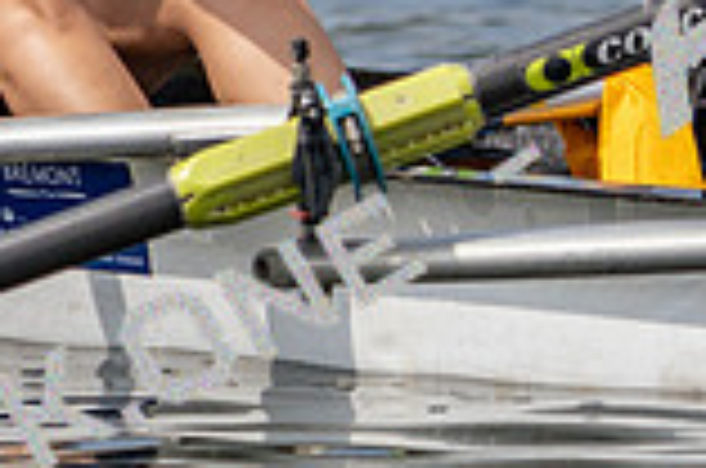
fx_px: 14502
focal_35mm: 741
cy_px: -290
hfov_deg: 2.8
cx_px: 252
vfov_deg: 1.8
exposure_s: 1/1600
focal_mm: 200
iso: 200
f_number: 5.6
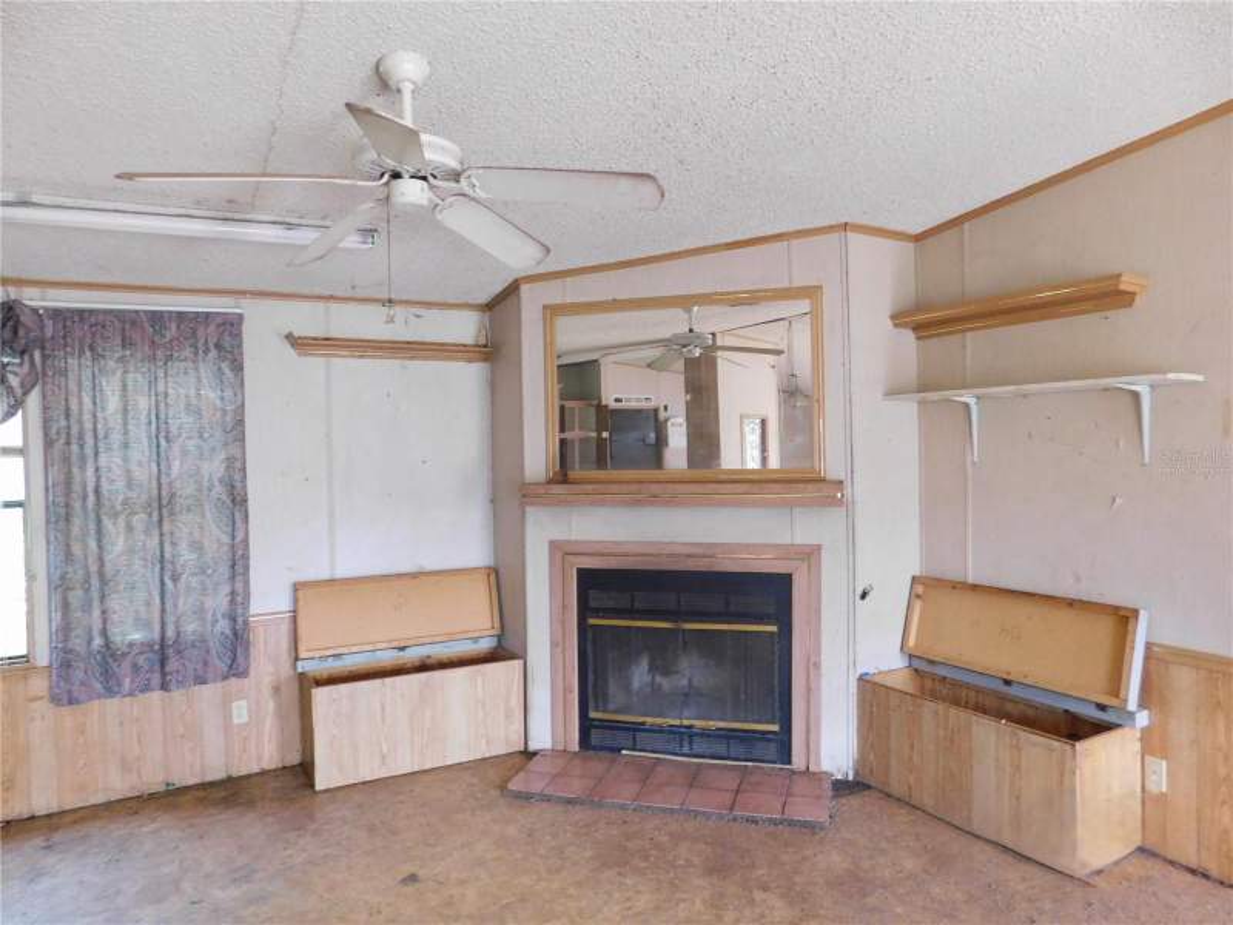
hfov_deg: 73.9
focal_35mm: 23
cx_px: 616
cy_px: 462
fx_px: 819
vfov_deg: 58.9
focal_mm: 4
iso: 280
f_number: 3
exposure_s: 1/30
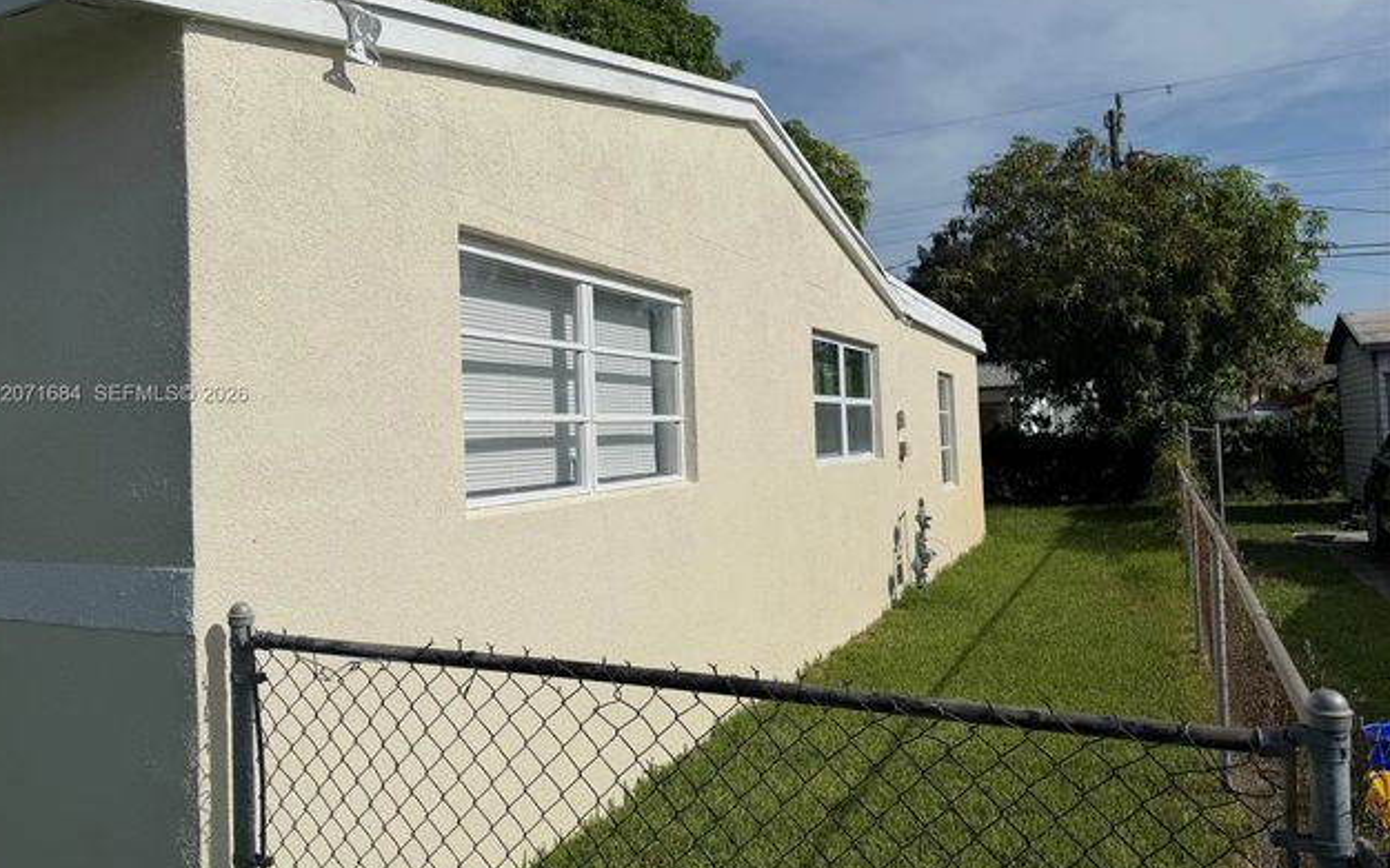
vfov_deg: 47.5
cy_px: 395
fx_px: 985
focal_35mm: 26
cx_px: 682
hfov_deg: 70.4
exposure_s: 1/17544
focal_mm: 6.76
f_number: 1.78
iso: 80
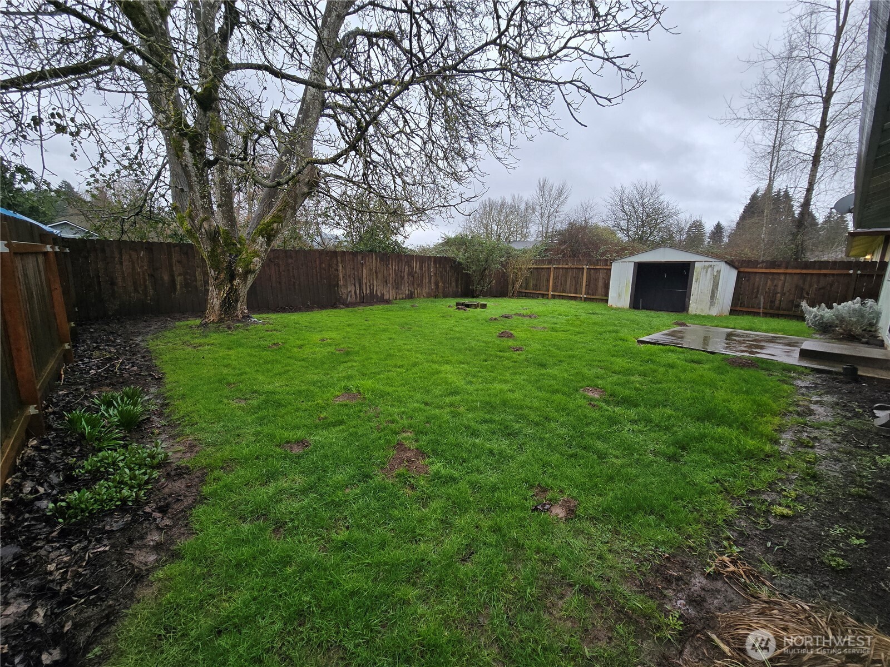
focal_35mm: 13
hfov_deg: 106.2
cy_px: 334
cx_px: 445
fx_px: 334
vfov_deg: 89.9
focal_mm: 2.2
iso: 50
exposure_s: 1/197
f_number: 2.2
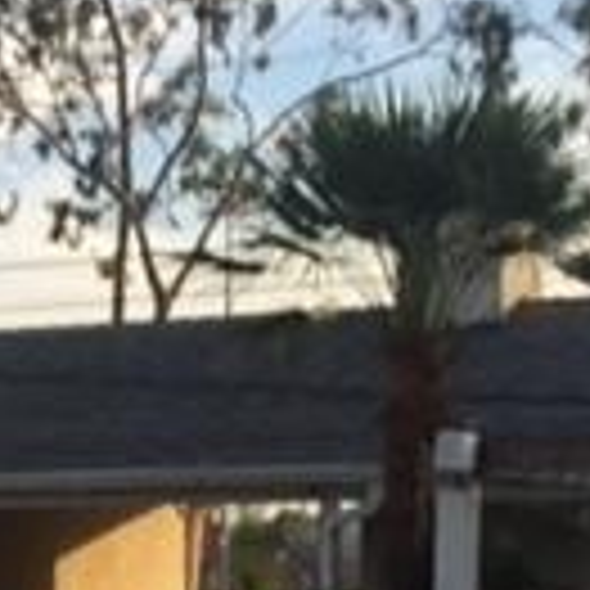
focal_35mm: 125
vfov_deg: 13.5
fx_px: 2410
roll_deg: +1.7
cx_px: -522
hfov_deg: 12.5
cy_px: 725
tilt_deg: -2.9
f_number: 2.2
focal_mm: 4.15
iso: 32
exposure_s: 1/843
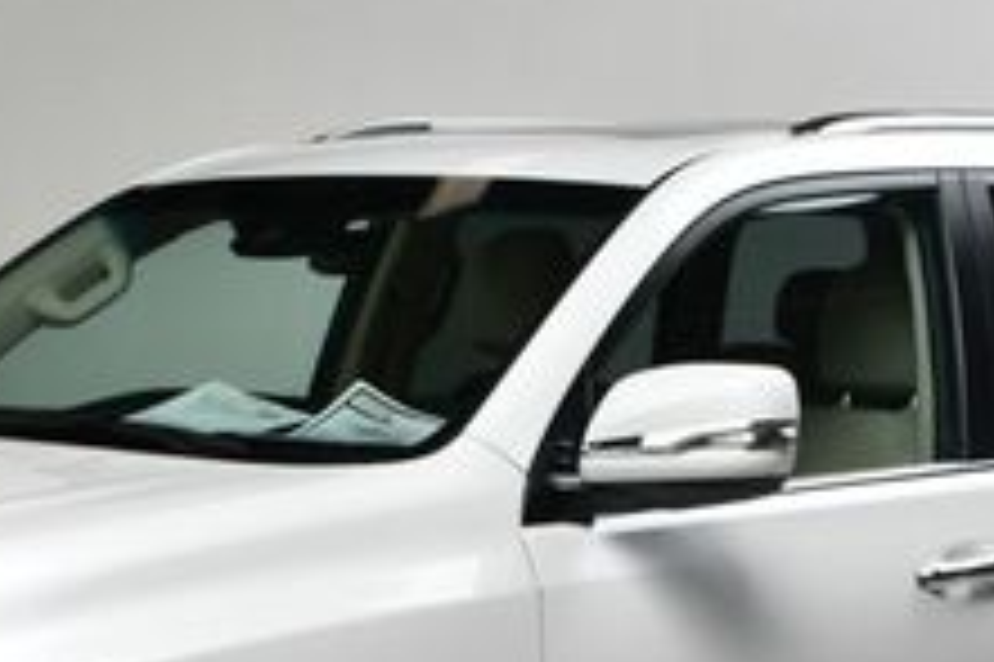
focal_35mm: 113
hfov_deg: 18.1
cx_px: 364
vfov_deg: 11.9
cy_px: 784
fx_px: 3118
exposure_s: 1/160
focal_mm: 26
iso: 100
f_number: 13
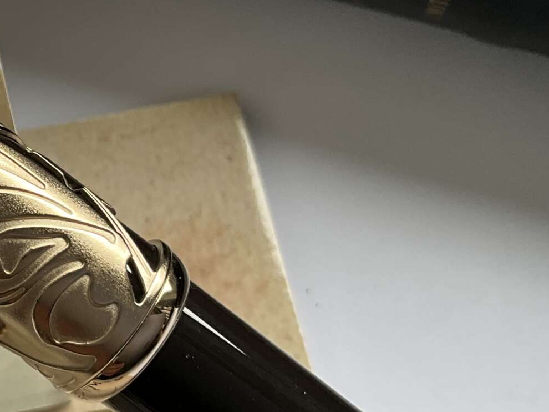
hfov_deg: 24.2
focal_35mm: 75
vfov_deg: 19.6
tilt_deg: -61.5
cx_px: -67
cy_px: 165
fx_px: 1189
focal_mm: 3
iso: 25
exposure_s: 1/122
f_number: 1.8
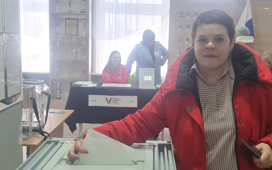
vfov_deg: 25.8
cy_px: 106
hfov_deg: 40.3
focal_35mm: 50
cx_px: 150
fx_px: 371
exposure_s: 1/100
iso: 160
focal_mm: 5.4
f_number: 1.8
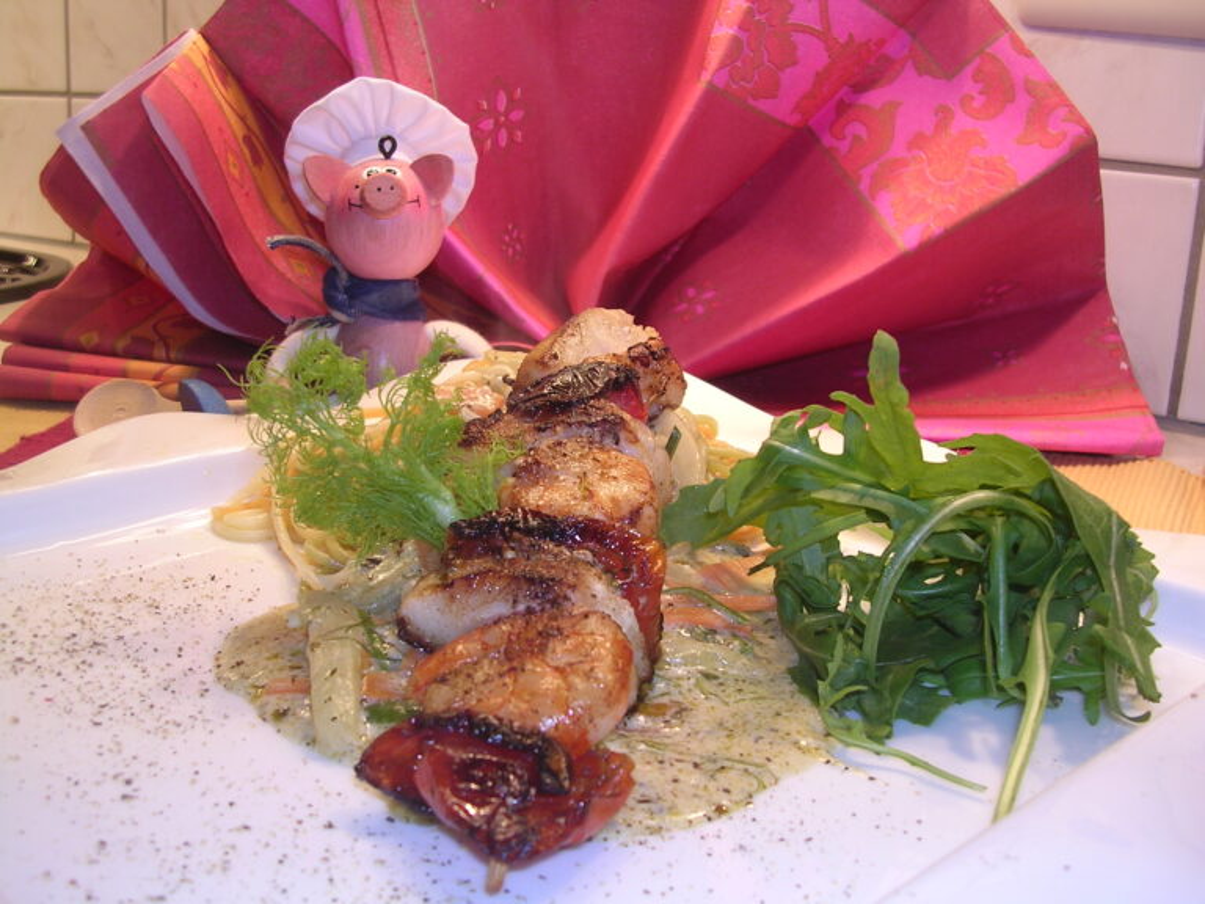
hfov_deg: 49.0
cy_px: 452
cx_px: 602
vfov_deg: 37.7
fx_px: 1323
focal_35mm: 38
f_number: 2.8
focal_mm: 5.8
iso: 100
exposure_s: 1/30
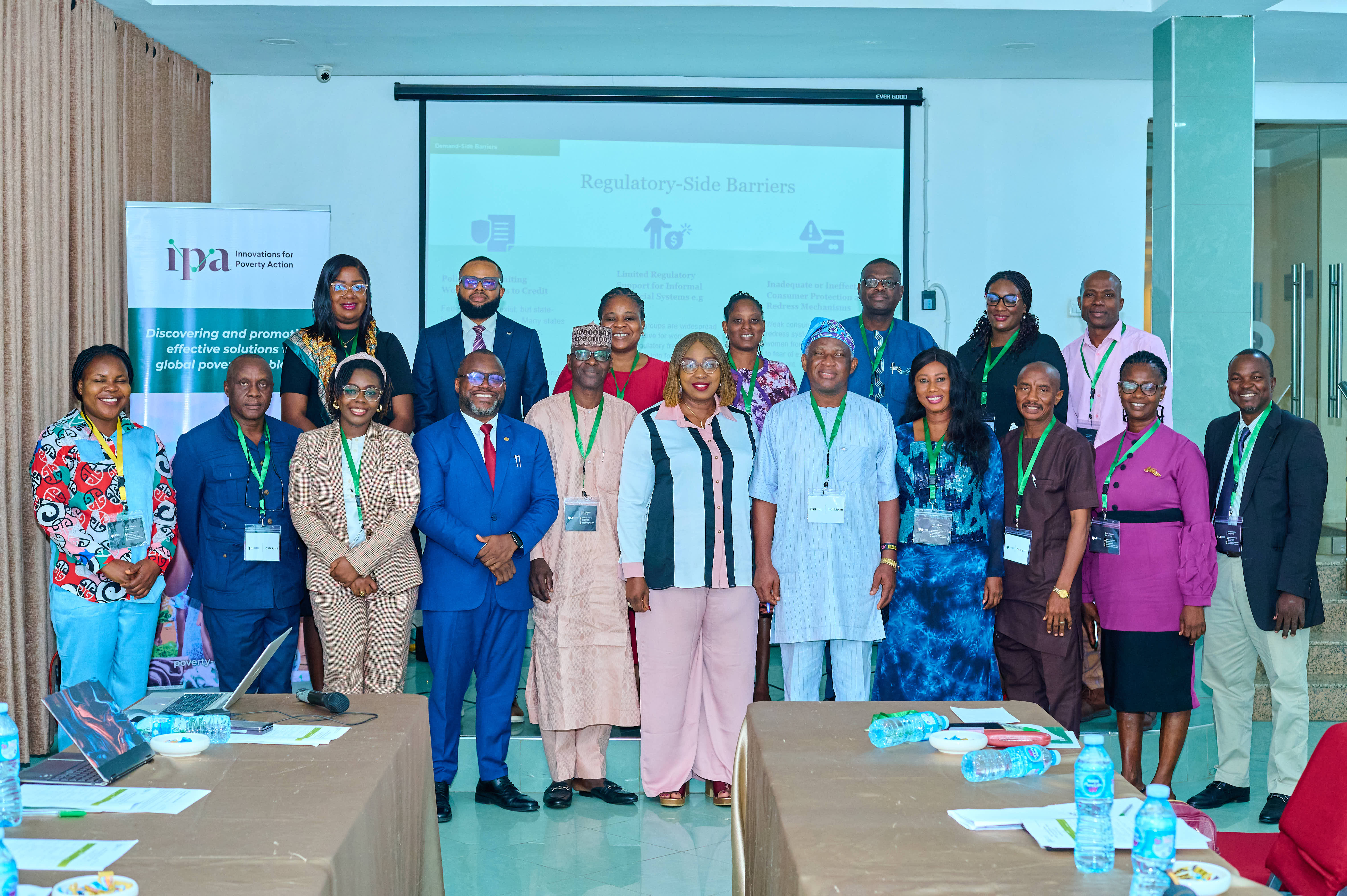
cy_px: 448
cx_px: 674
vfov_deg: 27.0
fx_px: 1870
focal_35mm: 50
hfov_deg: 39.6
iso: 2000
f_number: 4
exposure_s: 1/125
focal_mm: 50
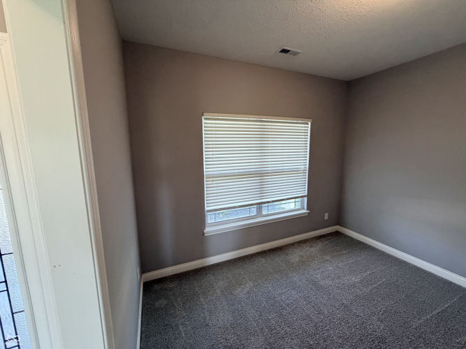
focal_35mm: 14
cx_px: 233
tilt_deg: -8.9
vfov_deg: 85.7
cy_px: 174
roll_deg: +0.8
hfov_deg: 102.1
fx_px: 188
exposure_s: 1/120
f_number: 2.2
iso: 320
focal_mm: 2.22
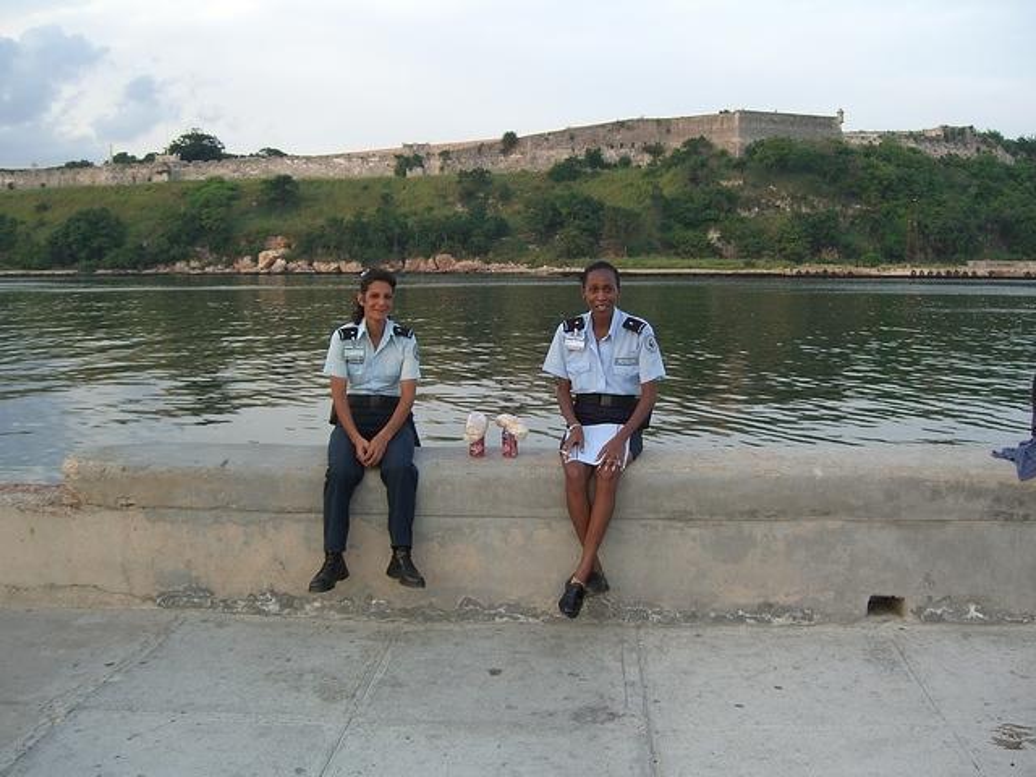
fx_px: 1137
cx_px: 518
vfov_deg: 37.7
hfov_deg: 49.0
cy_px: 388
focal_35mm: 38
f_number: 2.8
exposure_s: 1/125
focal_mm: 7.9
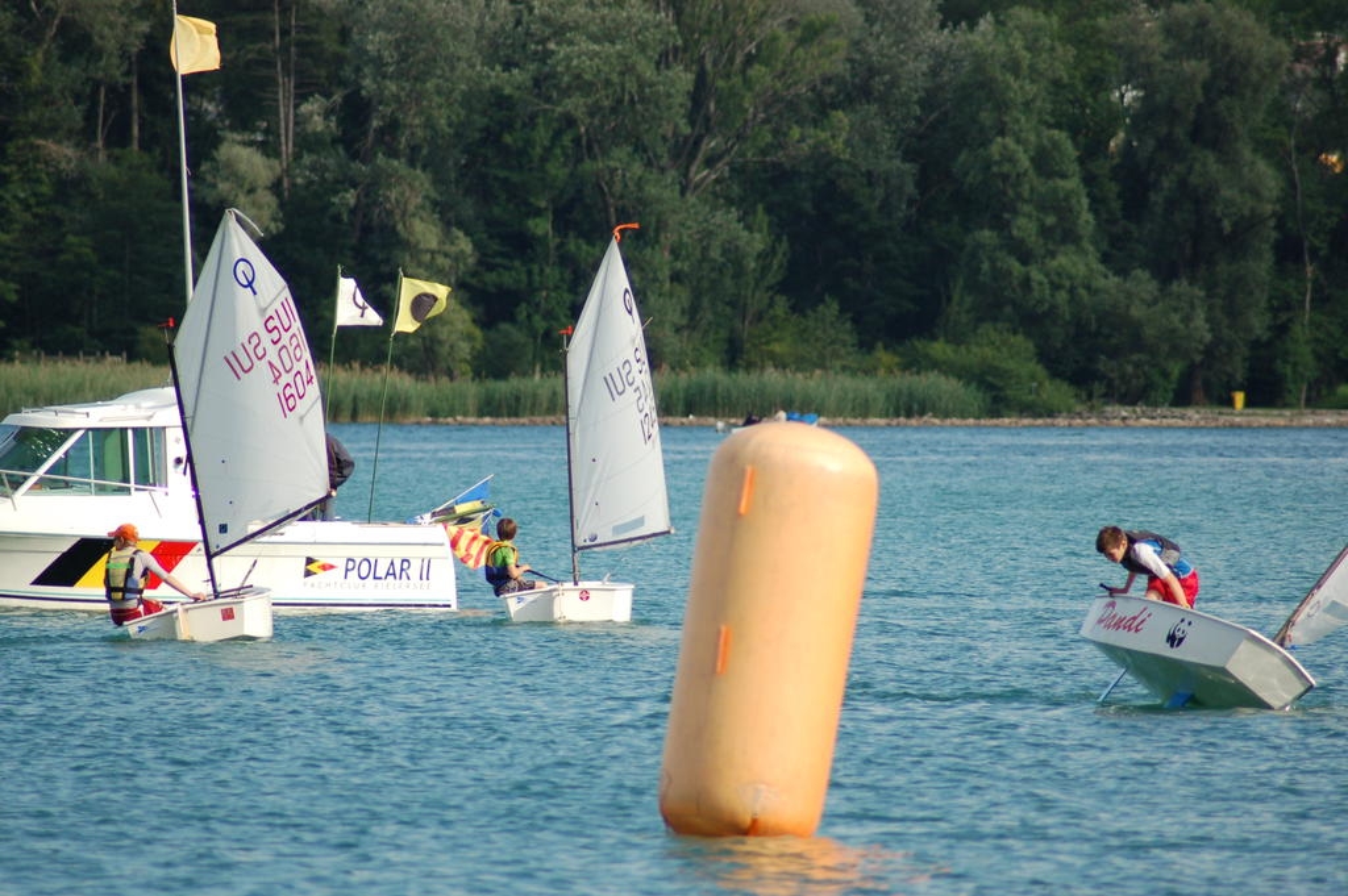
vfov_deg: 3.1
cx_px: 674
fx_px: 16836
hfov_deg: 4.6
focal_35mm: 450
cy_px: 448
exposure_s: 1/1250
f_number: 5.6
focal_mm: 300
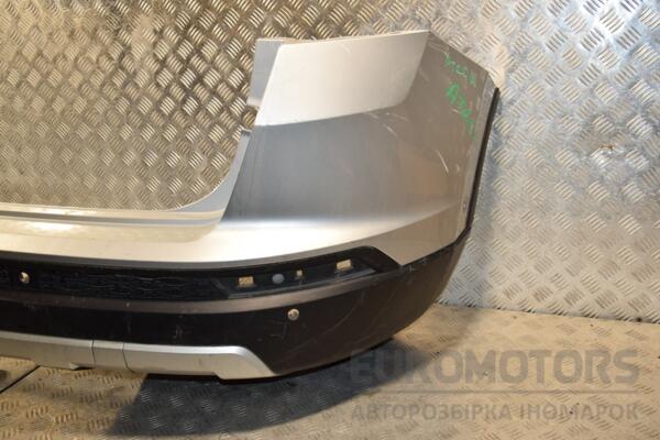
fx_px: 715
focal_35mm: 39
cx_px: 330
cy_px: 220
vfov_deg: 34.2
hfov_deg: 49.6
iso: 800
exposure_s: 1/200
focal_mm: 26
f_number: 7.1
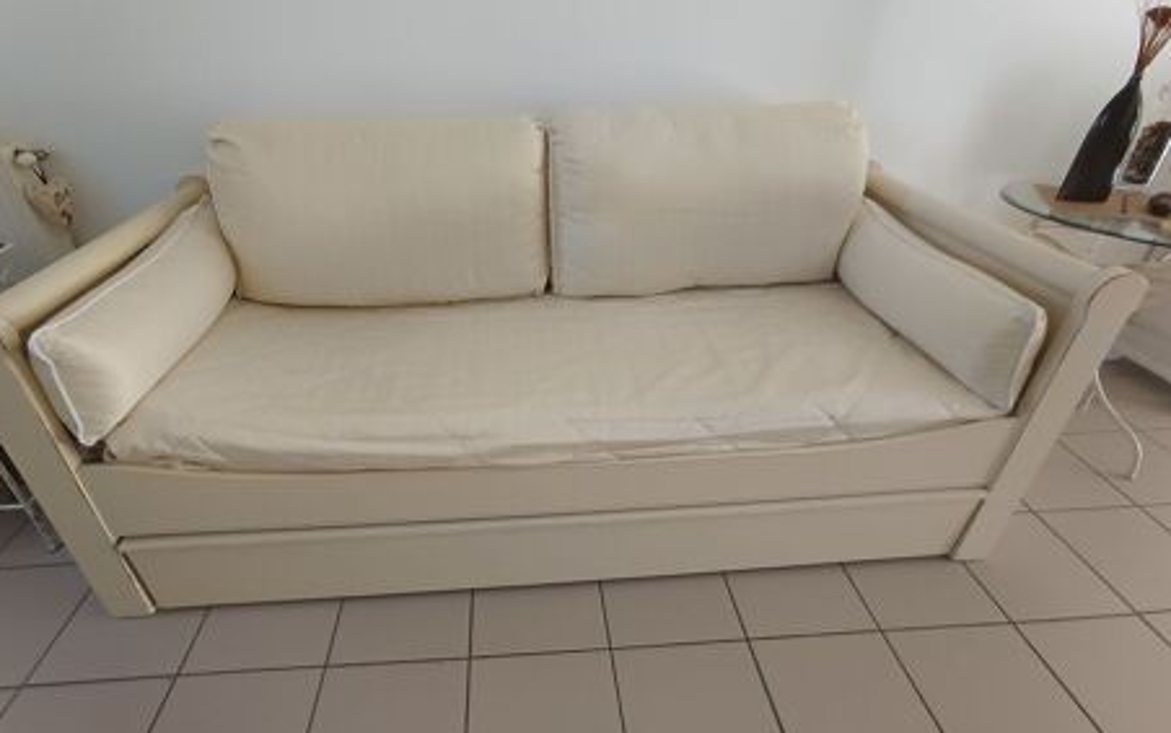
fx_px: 575
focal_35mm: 18
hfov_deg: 91.0
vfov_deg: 65.0
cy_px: 339
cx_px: 552
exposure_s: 1/50
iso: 382
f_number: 2.2
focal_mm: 1.65
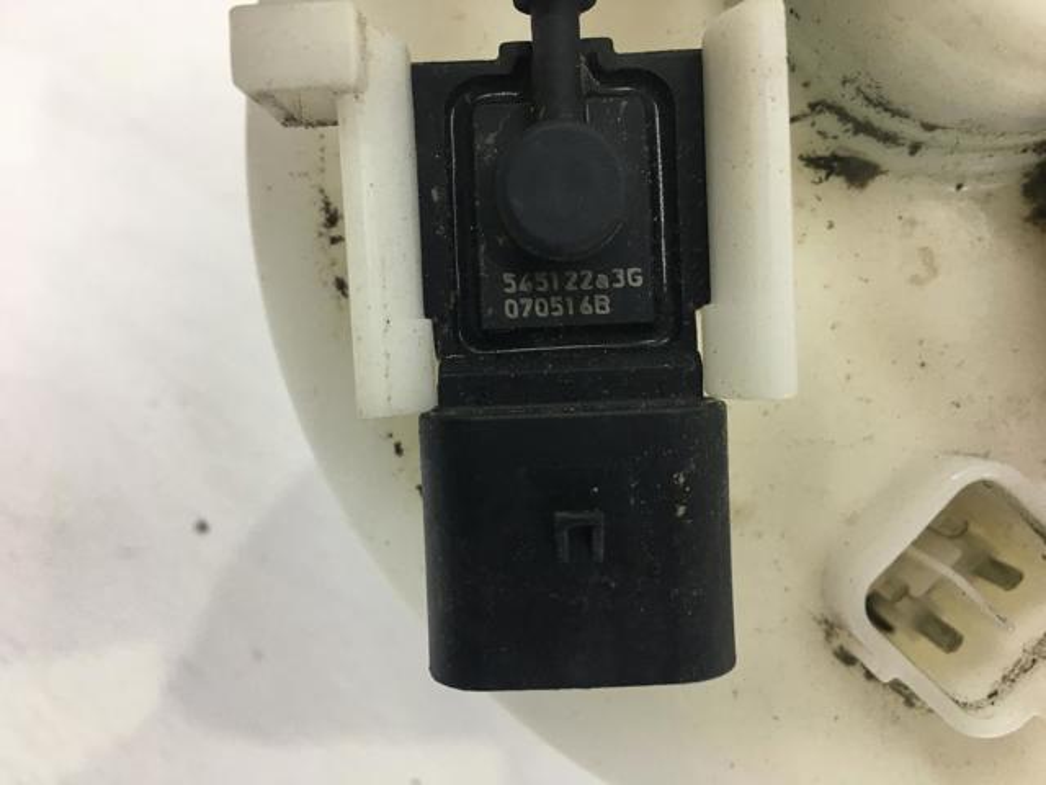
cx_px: 523
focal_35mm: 29
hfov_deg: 61.7
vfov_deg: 48.2
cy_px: 392
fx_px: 876
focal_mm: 4.15
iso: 32
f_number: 2.2
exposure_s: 1/33
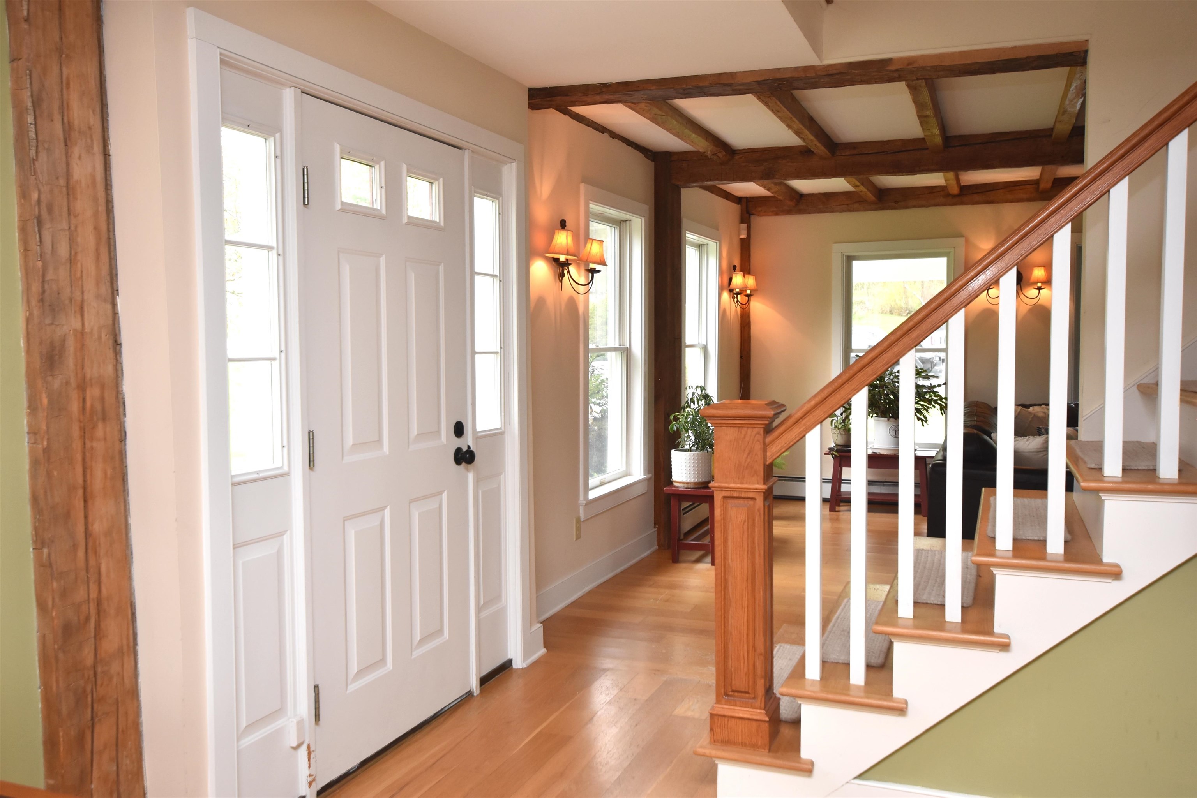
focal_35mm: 30
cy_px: 399
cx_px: 598
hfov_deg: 61.9
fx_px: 998
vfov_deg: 43.6
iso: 800
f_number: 5
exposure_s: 1/100
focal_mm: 20
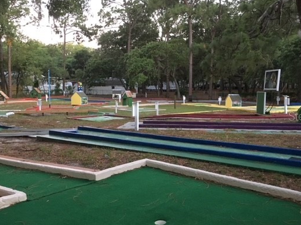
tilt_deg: -5.3
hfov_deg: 51.3
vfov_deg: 39.7
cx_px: 157
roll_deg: -1.2
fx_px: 313
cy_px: 116
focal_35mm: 36
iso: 200
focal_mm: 4.15
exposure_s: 1/20
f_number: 2.2
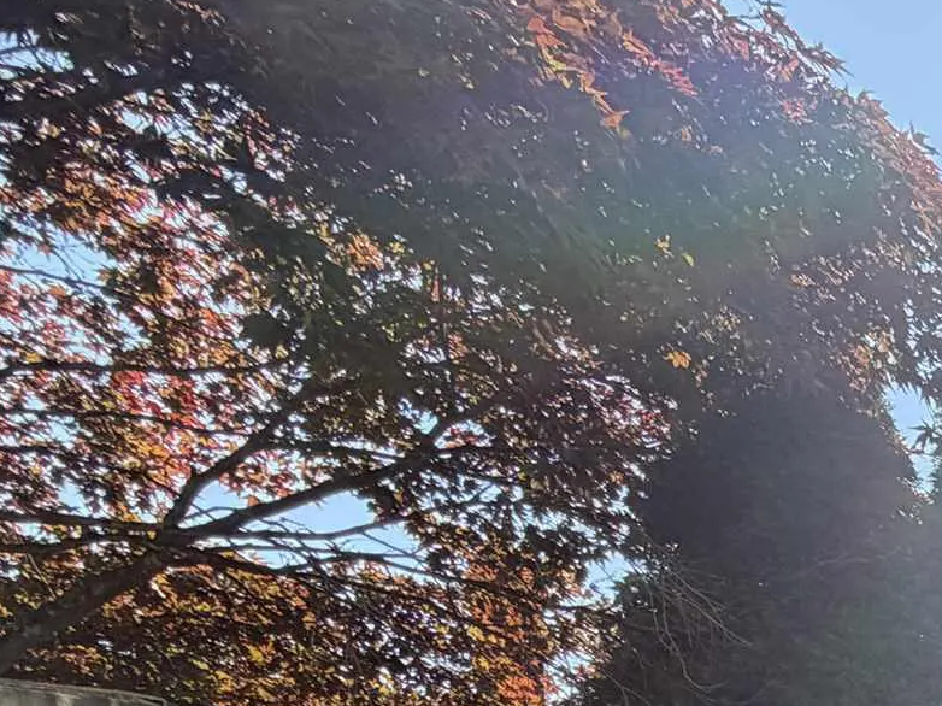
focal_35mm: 55
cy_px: 1296
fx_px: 1496
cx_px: 1665
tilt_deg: -3.0
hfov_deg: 22.3
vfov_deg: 19.4
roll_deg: +0.7
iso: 40
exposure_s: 1/625
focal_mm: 2.22
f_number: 2.2
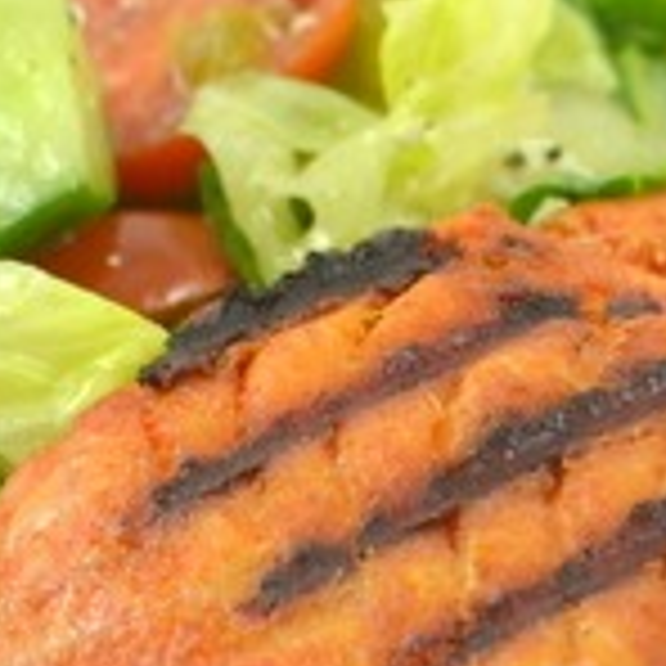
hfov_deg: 8.8
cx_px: 801
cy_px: 747
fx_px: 4263
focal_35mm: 196
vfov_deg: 8.8
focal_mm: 35
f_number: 5.6
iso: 140
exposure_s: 1/30
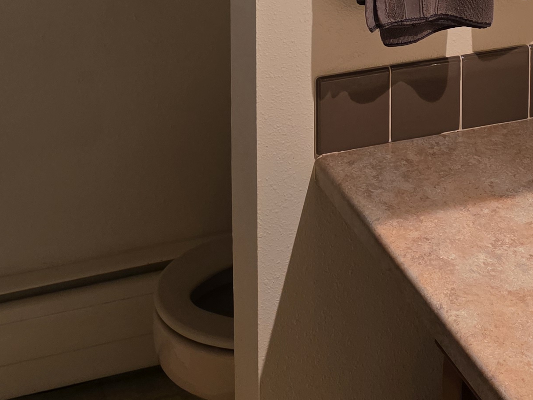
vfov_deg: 17.2
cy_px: -222
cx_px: 266
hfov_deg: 25.7
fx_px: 1170
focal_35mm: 76
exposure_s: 1/120
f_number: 1.7
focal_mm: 6.3
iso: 320
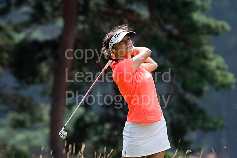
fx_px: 3358
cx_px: 118
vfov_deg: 2.7
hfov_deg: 4.0
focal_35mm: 510
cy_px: 79
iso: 1000
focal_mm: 340
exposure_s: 1/1600
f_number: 6.3
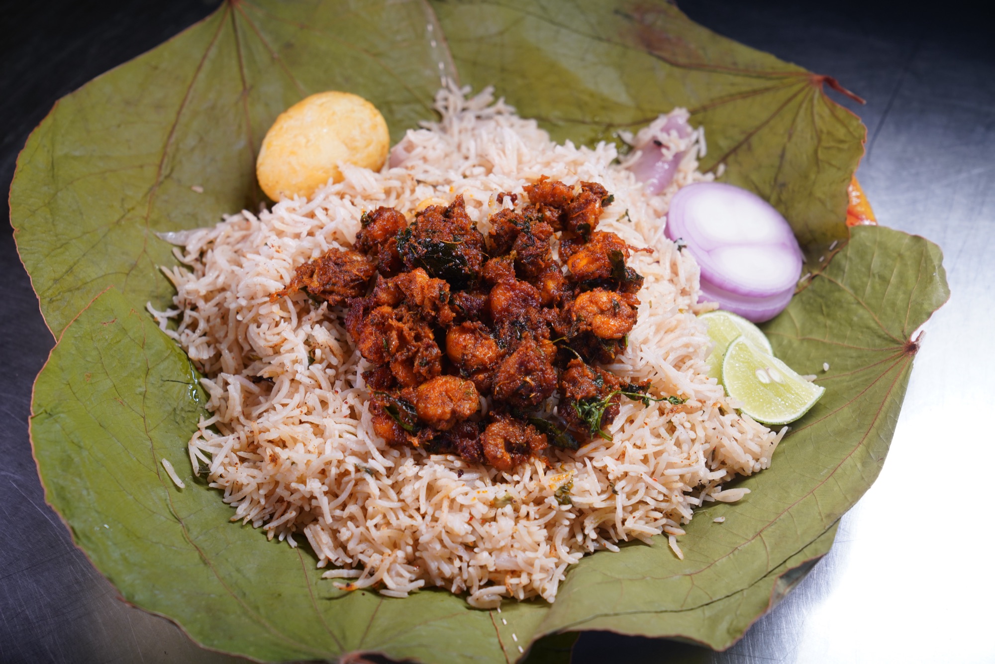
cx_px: 498
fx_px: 1714
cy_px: 332
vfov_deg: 21.9
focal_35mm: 62
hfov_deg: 32.4
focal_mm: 62
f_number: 5.6
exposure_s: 1/200
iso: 640
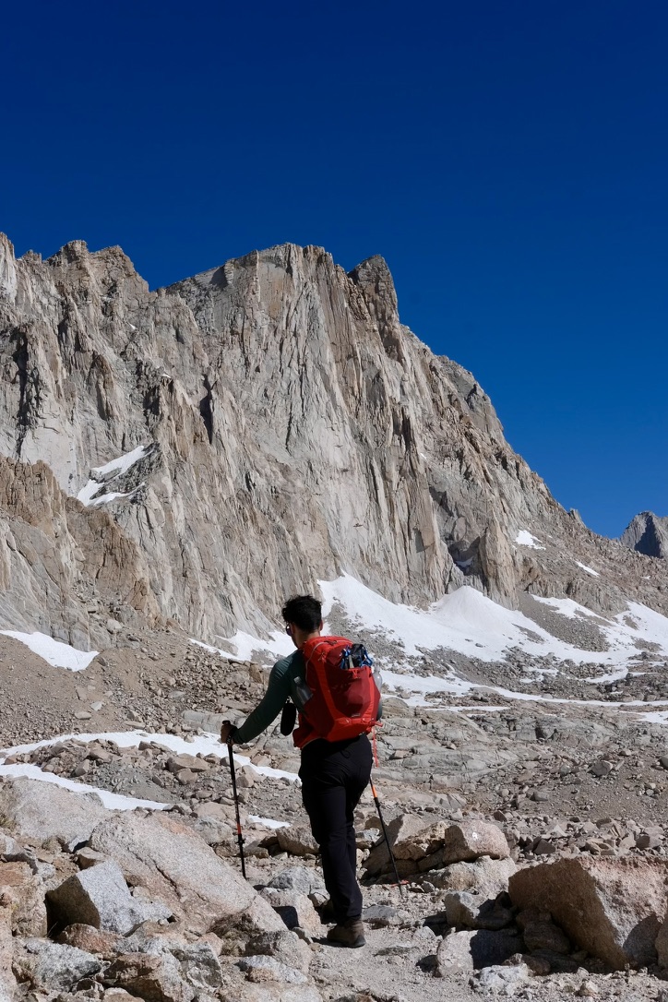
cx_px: 334
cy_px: 501
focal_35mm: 53
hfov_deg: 25.5
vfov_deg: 37.5
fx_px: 1475
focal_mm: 35
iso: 200
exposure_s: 1/250
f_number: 16
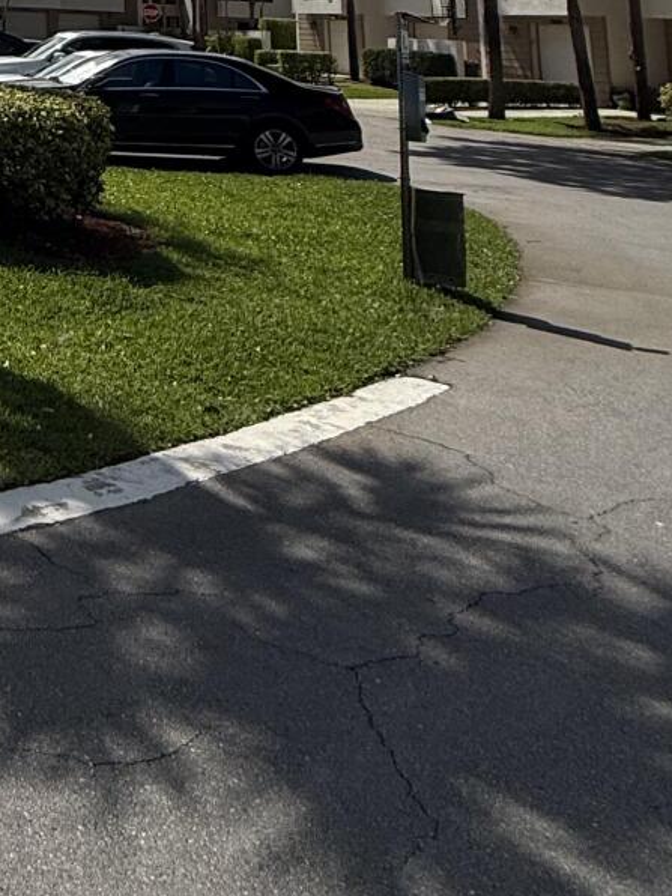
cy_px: -194
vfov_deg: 32.8
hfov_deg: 24.0
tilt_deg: +10.3
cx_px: -352
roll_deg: -2.8
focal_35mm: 47
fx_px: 1217
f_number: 2.2
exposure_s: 1/6173
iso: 50
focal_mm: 2.22
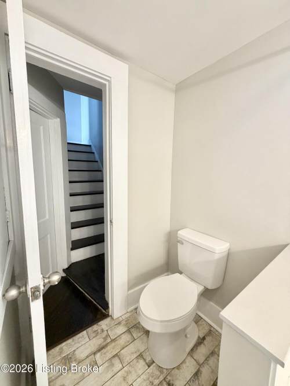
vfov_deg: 102.1
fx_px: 156
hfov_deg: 85.7
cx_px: 145
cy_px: 193
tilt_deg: -6.8
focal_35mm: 14
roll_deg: -0.8
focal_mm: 2.22
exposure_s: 1/60
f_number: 2.2
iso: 200
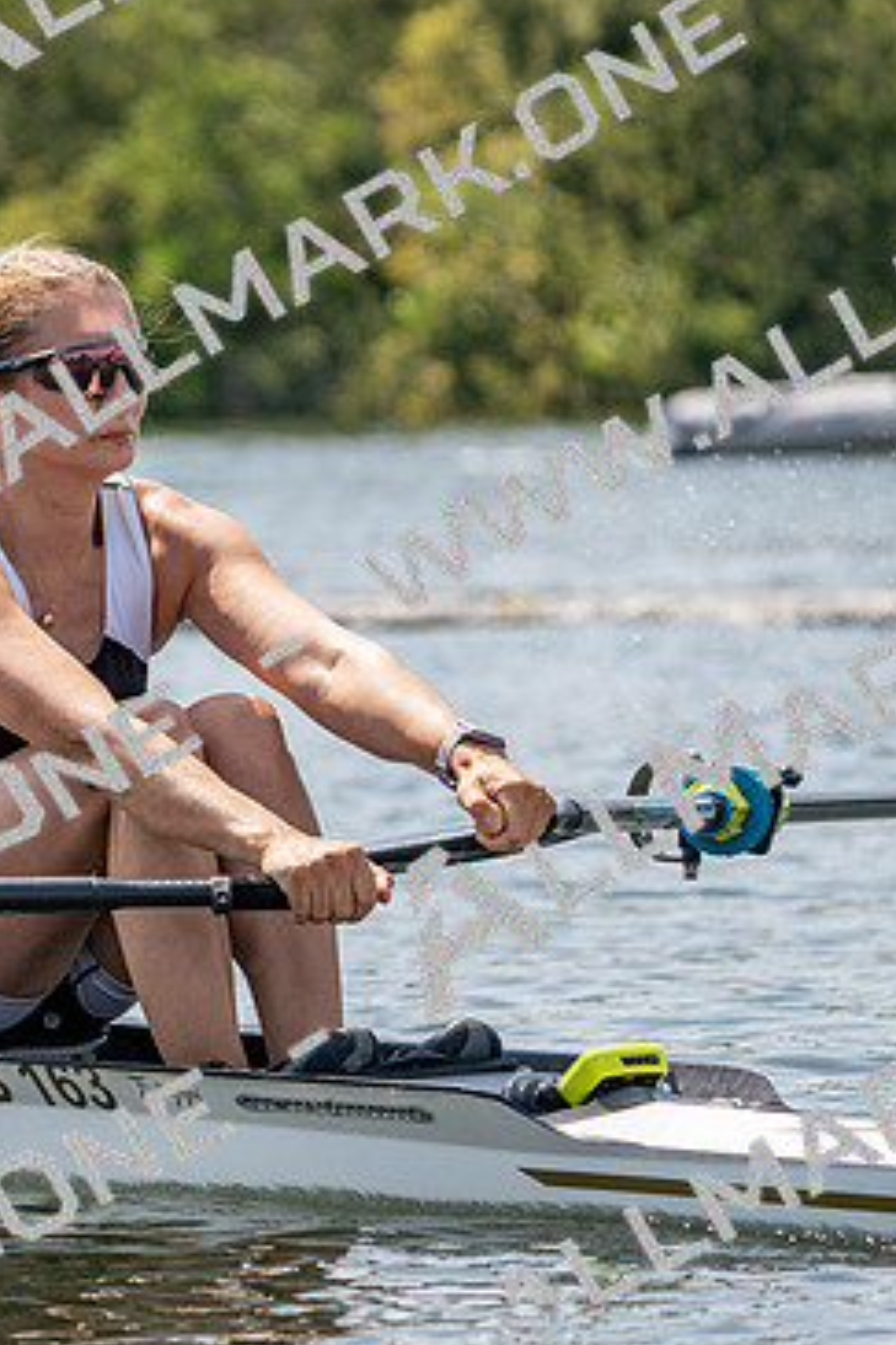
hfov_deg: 4.3
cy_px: 672
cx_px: 92
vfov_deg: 6.5
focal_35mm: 318
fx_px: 11882
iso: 200
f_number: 5.6
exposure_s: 1/1600
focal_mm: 200
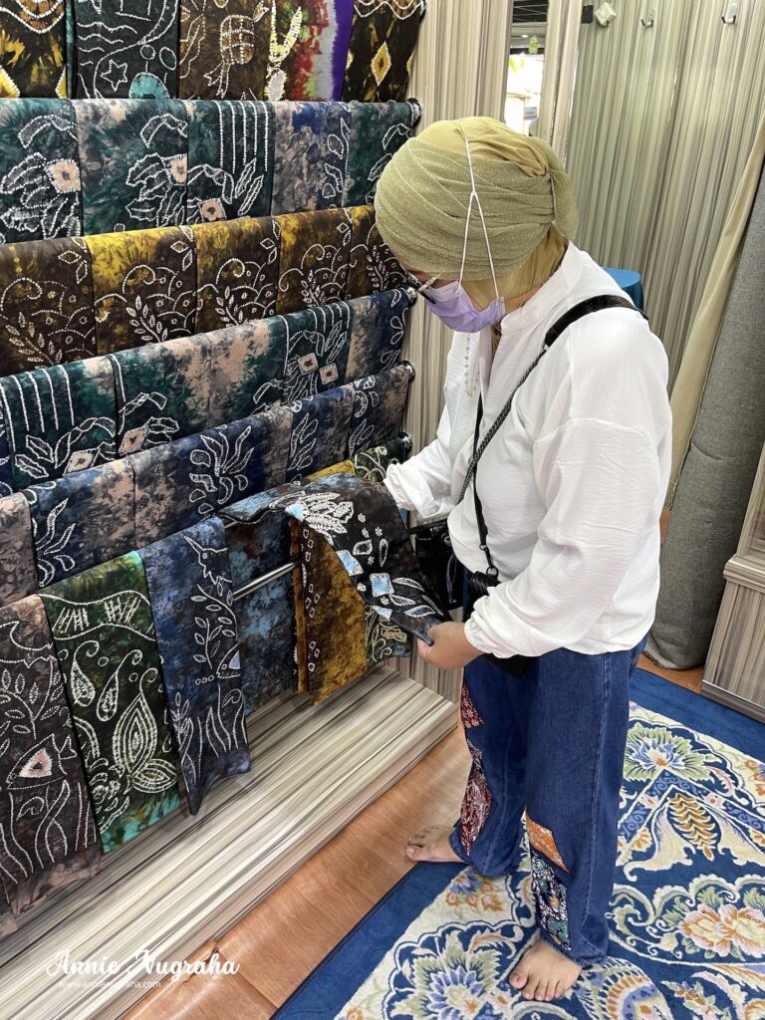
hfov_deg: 53.1
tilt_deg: -28.1
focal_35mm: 26
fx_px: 766
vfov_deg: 67.3
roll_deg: -0.4
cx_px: 382
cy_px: 510
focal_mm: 5.1
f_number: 1.6
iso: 80
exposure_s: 1/50
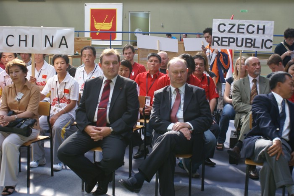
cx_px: 147
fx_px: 429
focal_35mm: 52
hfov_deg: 37.8
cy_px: 98
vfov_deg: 25.8
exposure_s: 1/30
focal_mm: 35
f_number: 5.6
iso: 200
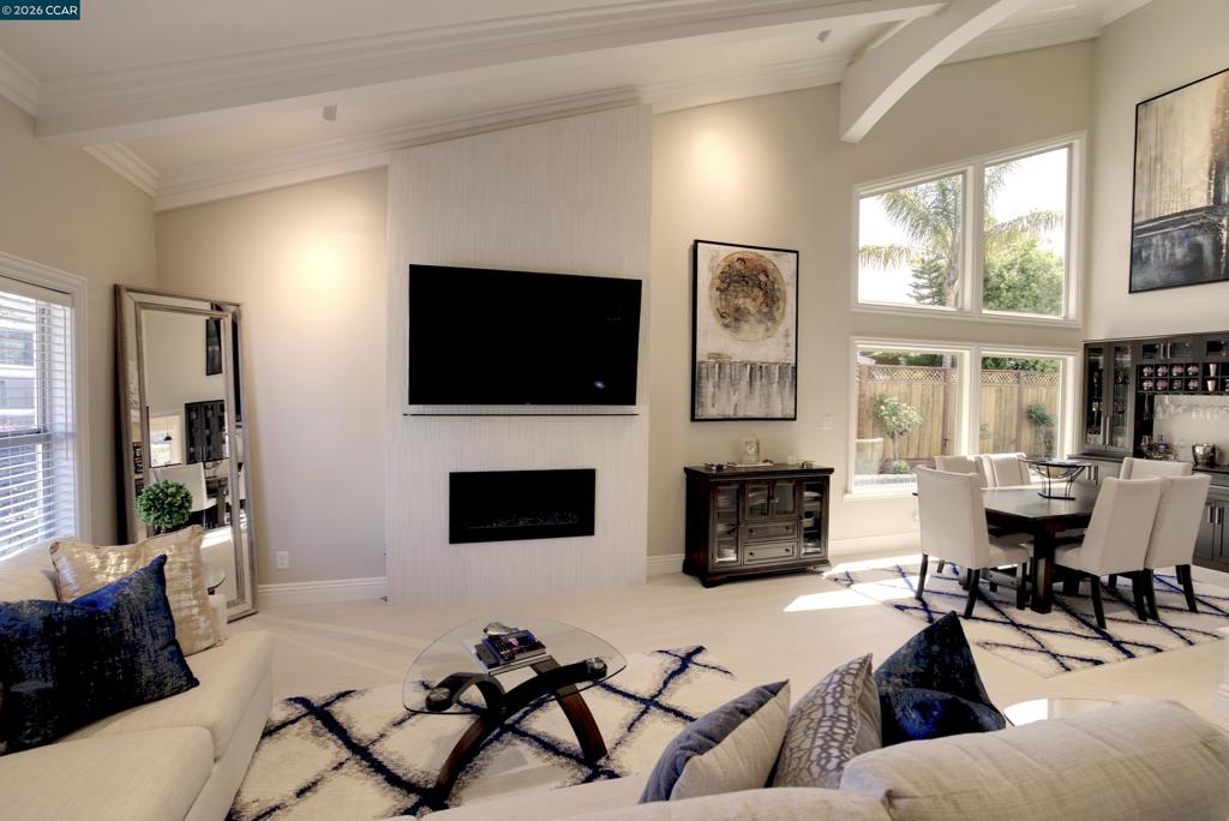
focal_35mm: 17
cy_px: 410
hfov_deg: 93.2
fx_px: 581
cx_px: 614
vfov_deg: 70.5
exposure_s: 1/10
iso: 100
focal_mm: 17
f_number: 5.6
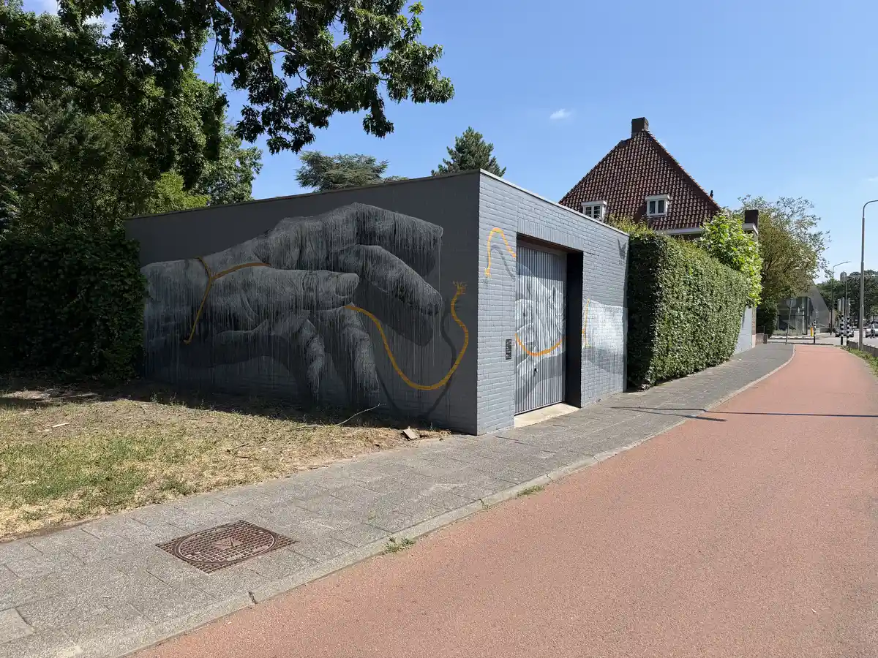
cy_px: 329
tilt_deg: -0.9
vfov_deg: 56.8
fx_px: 609
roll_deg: -0.8
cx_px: 439
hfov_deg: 71.6
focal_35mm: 24
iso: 80
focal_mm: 6.76
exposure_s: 1/3584
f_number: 1.78
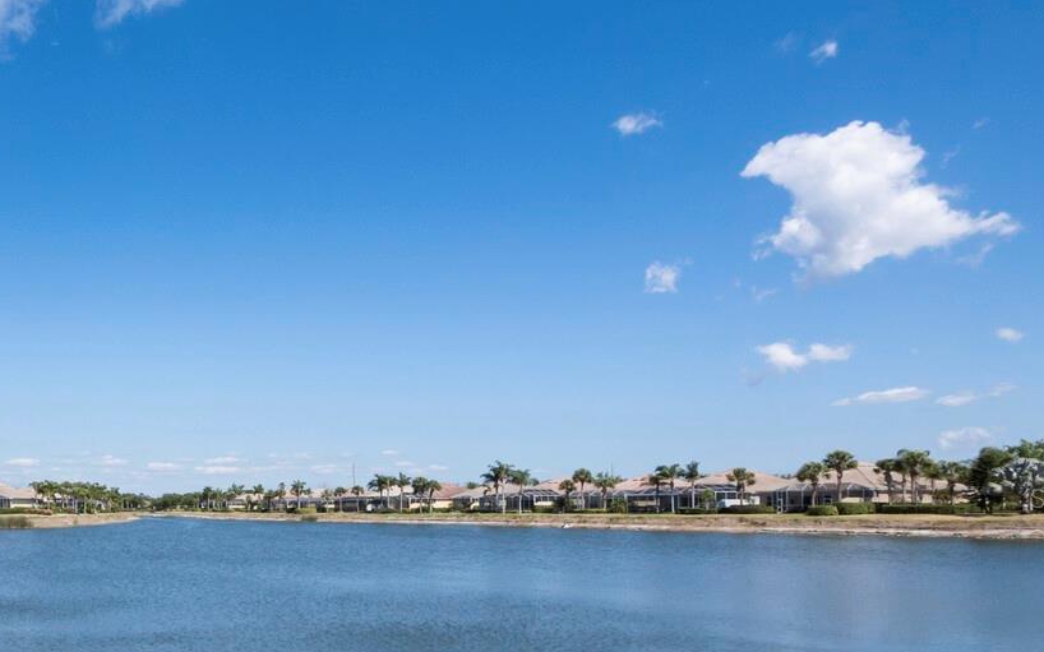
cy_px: 498
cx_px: 131
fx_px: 825
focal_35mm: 29
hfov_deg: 56.9
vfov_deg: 41.7
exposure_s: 1/640
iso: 320
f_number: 10
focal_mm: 7
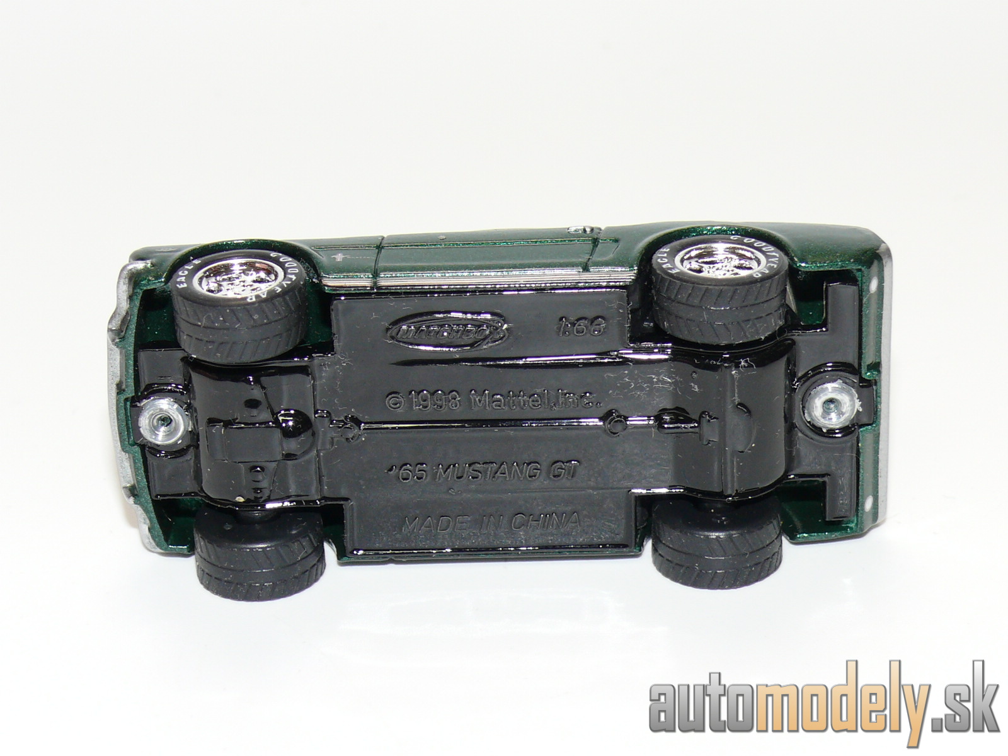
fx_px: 2999
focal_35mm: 103
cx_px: 504
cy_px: 378
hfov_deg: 19.1
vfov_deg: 14.4
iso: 100
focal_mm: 13.5
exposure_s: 1/30
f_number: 4
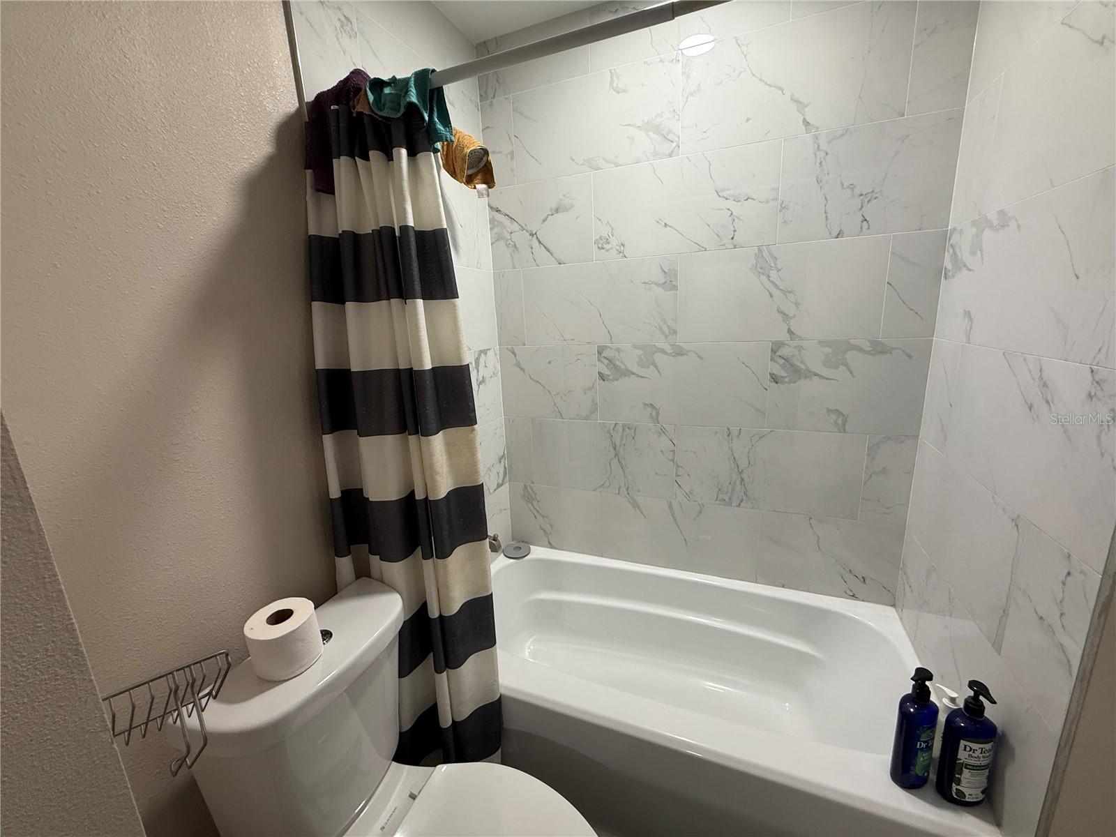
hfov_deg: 102.1
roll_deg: +2.0
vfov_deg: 85.7
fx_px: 451
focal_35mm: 14
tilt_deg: -12.2
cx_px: 558
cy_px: 418
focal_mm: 2.22
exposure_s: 1/60
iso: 160
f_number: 2.2
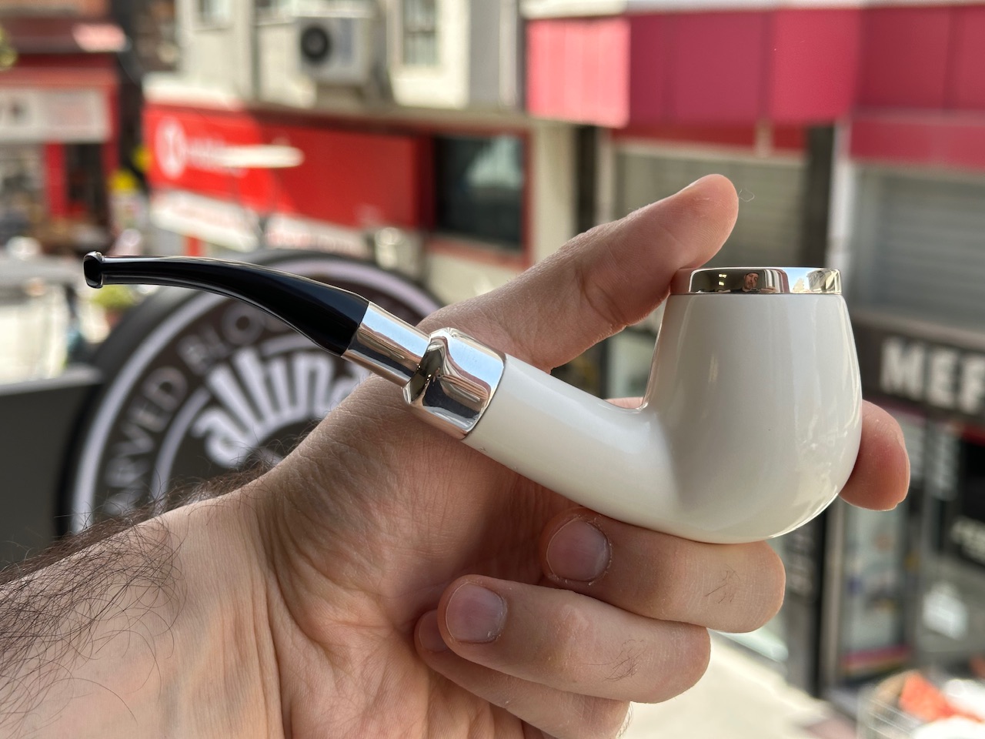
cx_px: 492
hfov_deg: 39.7
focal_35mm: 48
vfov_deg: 30.3
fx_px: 1366
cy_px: 370
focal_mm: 6.86
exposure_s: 1/681
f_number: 1.78
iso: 64
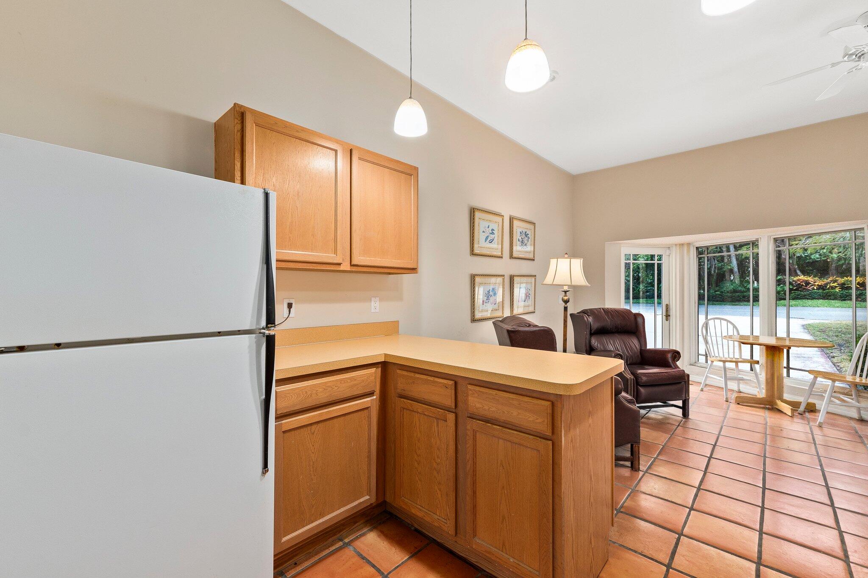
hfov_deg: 100.4
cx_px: 434
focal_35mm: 15
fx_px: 362
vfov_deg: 77.3
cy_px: 289
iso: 320
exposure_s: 1/1.25
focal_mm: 10
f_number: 8
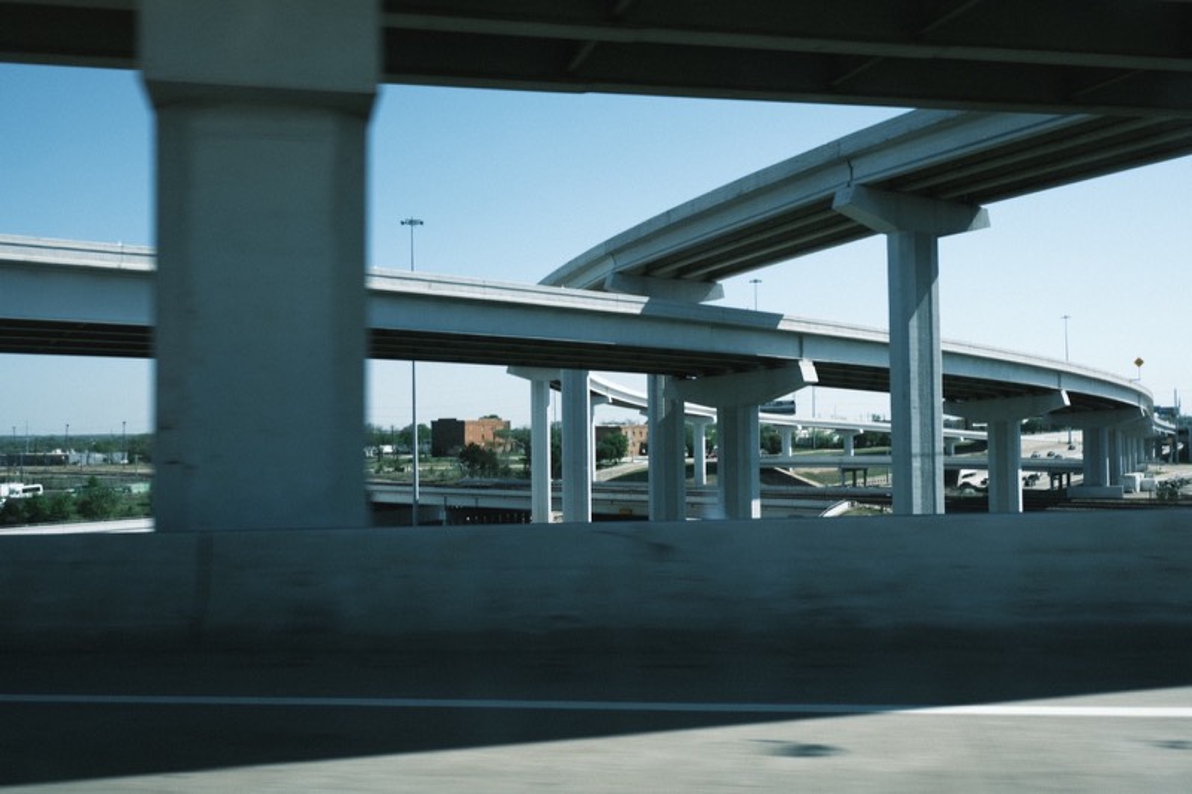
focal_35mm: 34
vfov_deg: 38.9
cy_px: 397
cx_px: 596
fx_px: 1125
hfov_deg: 55.8
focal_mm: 22.4
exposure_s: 1/180
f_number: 5.1
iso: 100
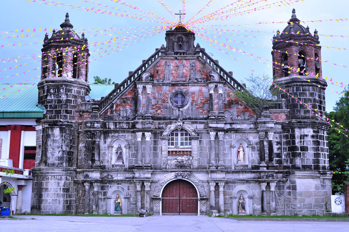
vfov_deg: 29.8
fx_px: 436
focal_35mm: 45
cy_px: 116
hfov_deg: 43.7
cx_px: 174
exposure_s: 1/100
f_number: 9
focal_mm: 30
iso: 200
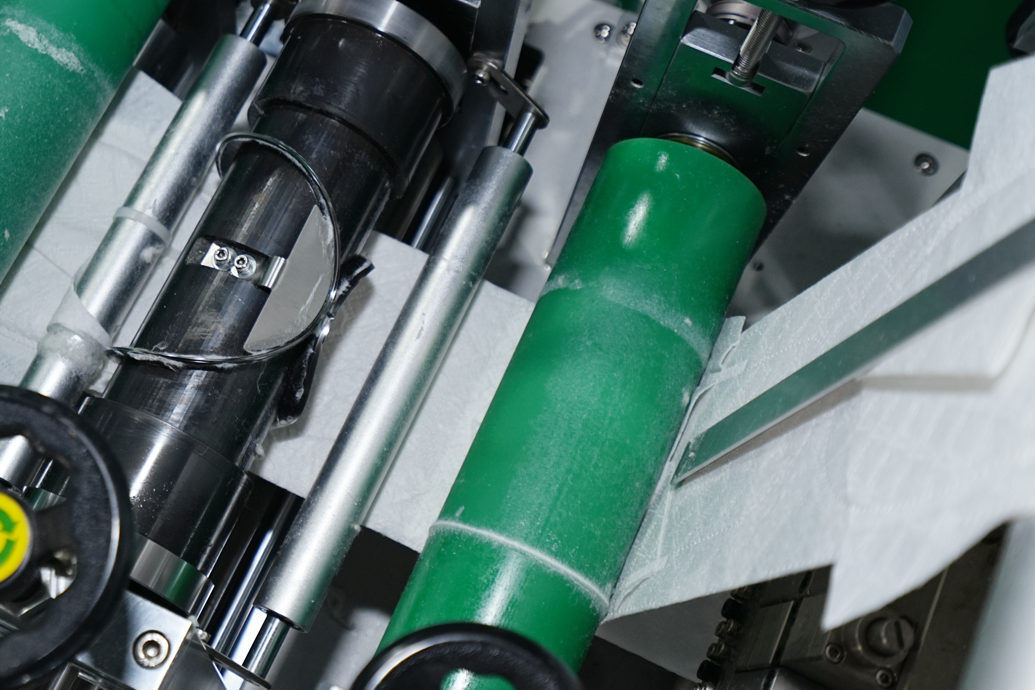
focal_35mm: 51
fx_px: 1466
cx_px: 343
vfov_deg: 26.4
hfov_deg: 38.4
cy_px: 284
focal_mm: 35
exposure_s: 1/125
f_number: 4
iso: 640
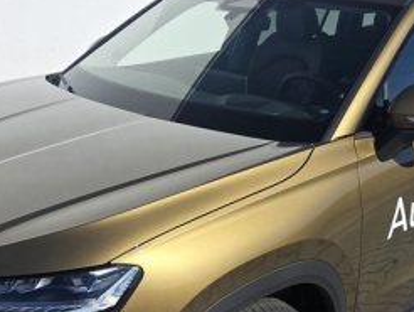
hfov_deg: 34.3
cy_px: 209
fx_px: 670
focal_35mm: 56
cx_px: 200
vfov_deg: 26.0
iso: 80
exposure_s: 1/6618
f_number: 1.8
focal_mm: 5.4
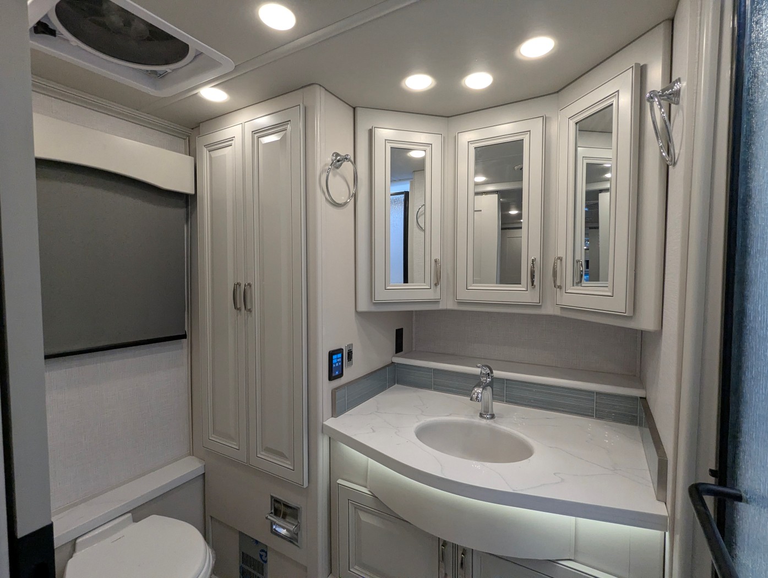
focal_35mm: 16
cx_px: 384
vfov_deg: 78.2
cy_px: 289
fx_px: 355
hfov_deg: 94.4
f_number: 2.2
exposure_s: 1/301
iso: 283
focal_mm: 2.35
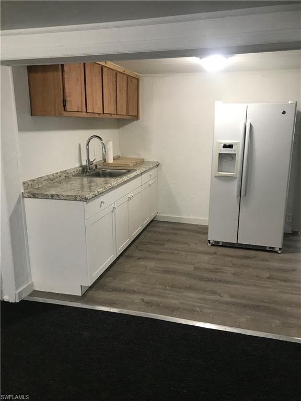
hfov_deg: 49.7
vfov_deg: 63.4
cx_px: 150
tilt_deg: -11.2
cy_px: 200
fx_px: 325
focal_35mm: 28
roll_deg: +2.5
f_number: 1.8
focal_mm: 3.99
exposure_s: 1/17
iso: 40
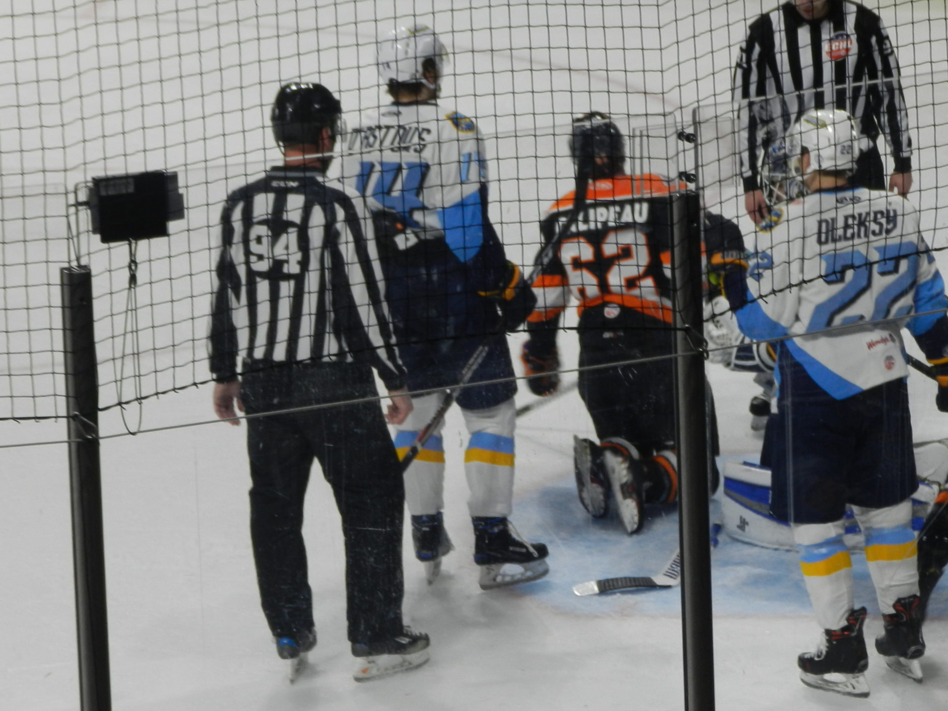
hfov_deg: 7.6
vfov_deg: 5.7
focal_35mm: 259
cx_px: 604
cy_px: 432
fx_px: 7093
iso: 160
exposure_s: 1/60
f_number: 5.5
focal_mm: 34
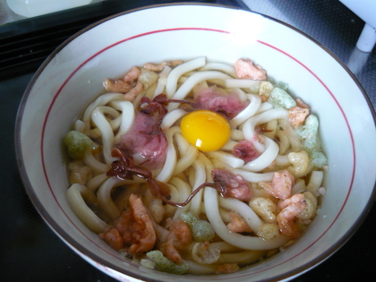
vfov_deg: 42.9
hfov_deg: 55.4
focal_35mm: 33
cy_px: 141
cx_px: 188
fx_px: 358
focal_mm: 5.5
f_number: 2.8
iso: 250
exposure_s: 1/30
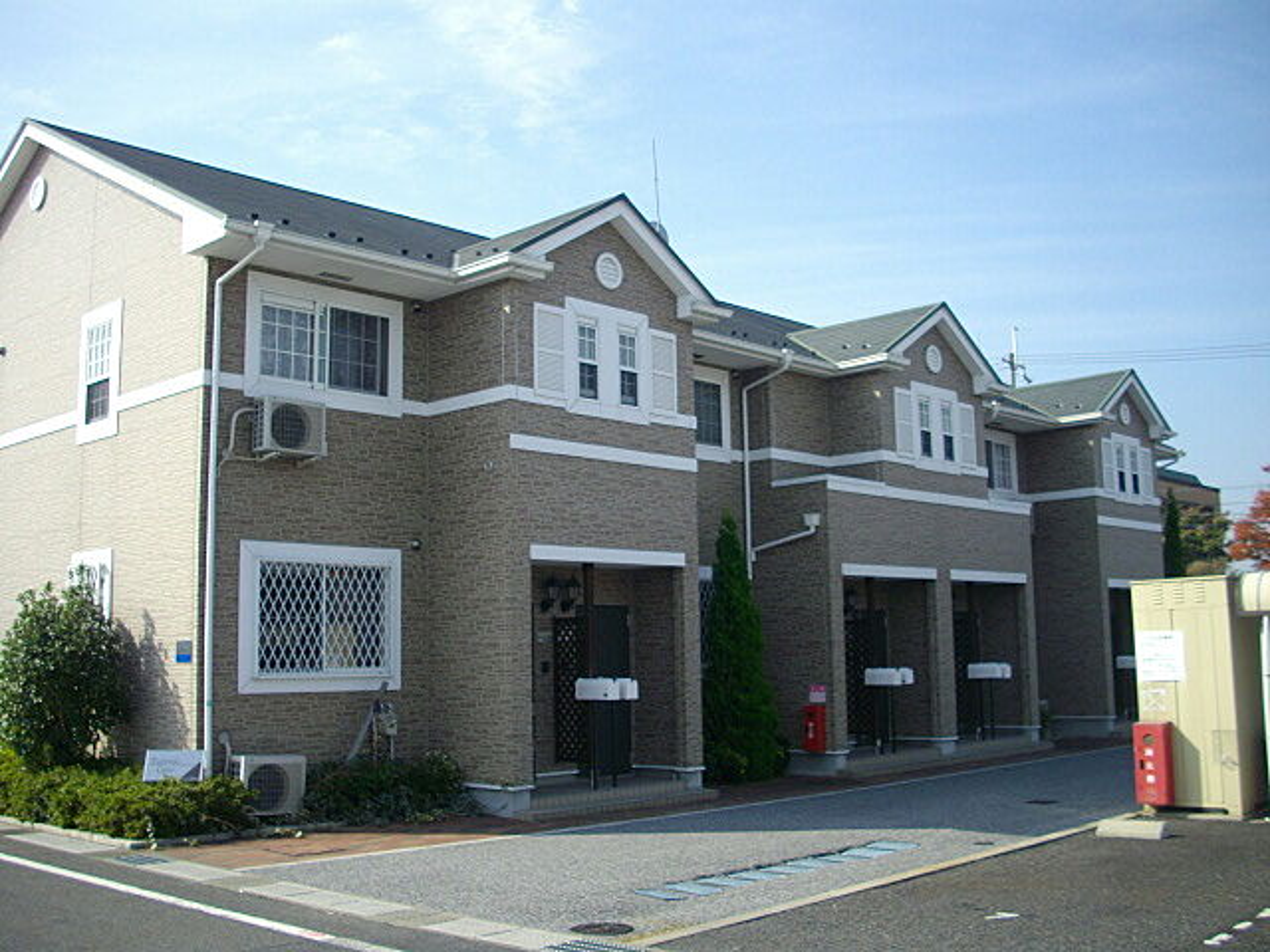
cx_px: 635
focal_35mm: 37
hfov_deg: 50.1
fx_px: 1357
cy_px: 476
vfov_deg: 38.7
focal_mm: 6.2
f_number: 5.6
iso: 100
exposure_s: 1/250
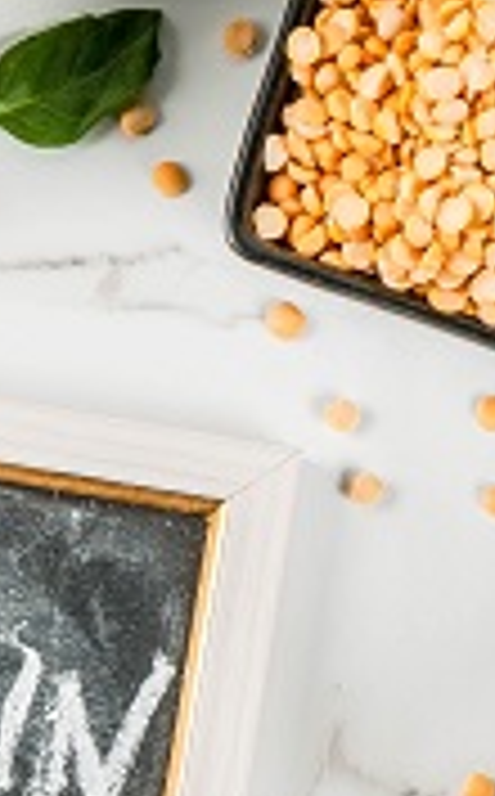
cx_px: -133
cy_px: 695
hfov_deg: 4.3
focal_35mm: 302
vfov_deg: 6.9
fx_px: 6545
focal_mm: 60
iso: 100
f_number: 13
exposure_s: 1/50
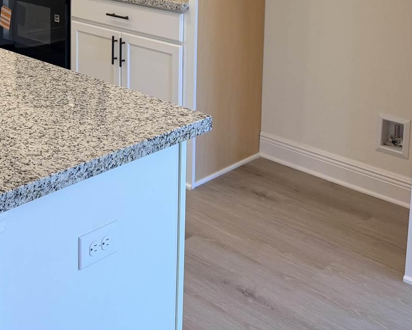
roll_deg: +1.1
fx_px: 671
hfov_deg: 32.3
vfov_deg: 25.6
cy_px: -30
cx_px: 35
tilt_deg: -8.1
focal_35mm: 55
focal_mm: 6.76
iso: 100
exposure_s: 1/148
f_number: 1.78
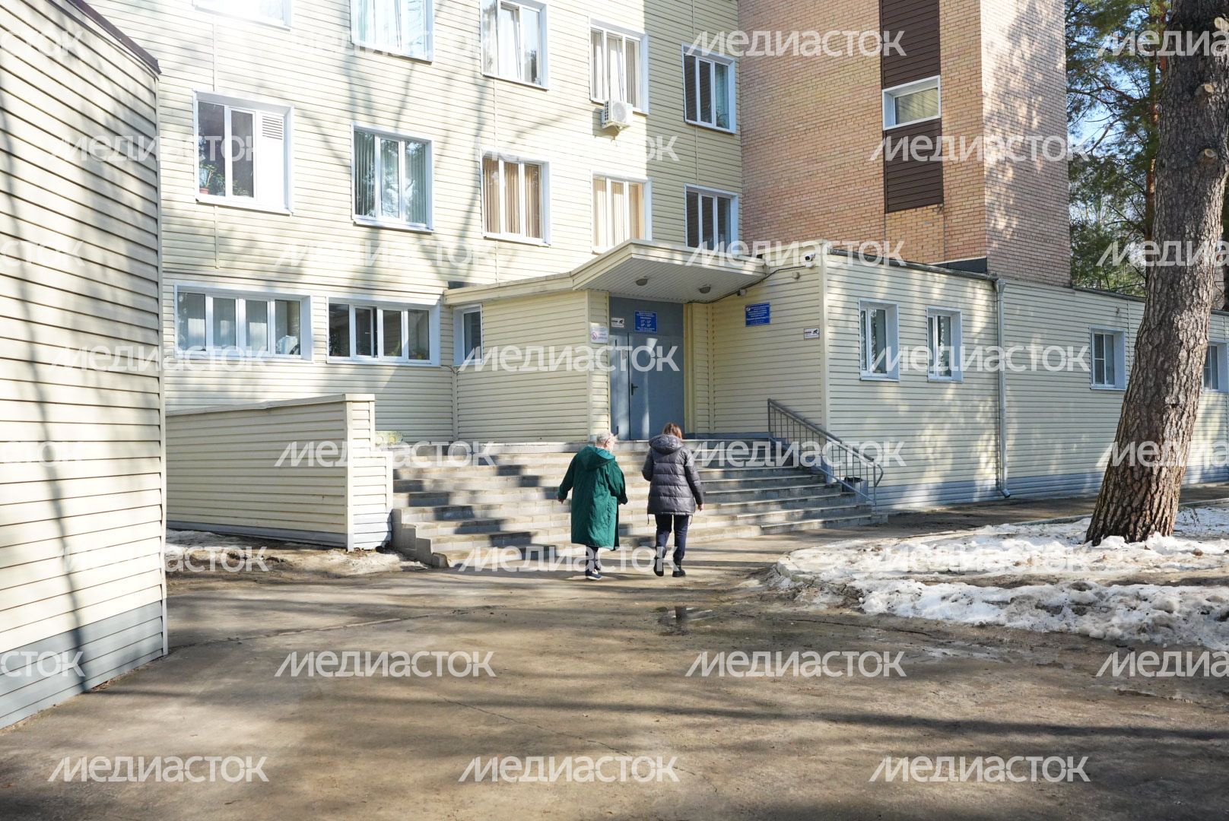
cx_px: 614
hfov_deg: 54.4
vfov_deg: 37.9
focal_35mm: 35
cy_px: 410
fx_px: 1196
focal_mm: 35
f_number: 4.5
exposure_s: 1/8000
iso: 3200
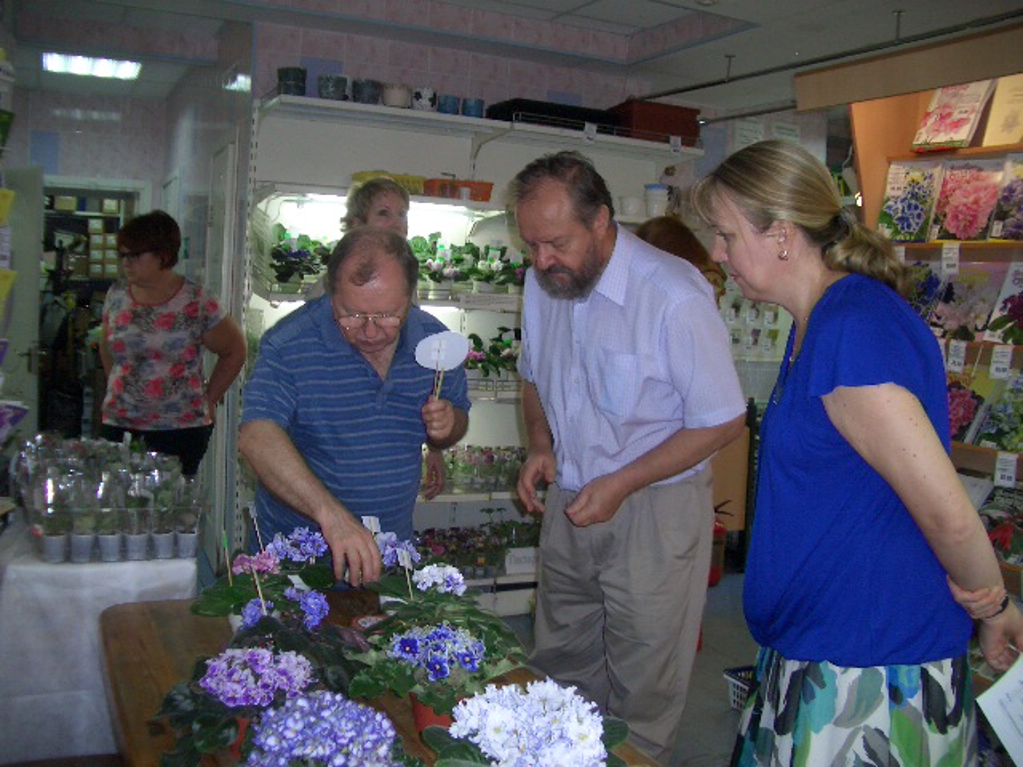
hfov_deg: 52.6
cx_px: 512
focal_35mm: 35
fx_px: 1034
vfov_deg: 40.7
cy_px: 384
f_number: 2.6
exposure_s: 1/60
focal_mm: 5.8
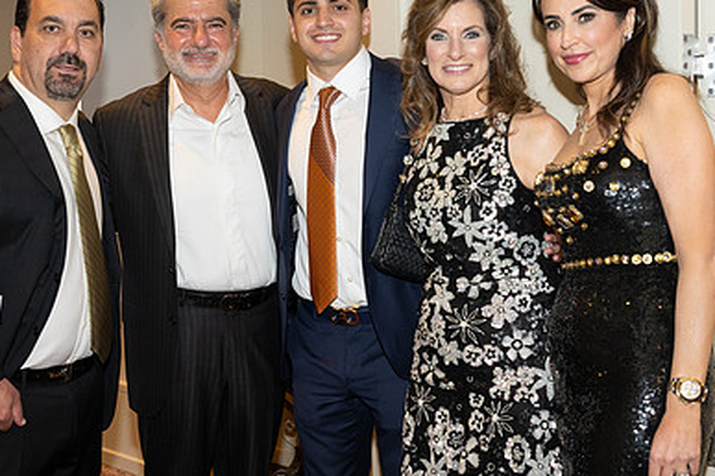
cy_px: 207
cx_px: 384
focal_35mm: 56
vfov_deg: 24.2
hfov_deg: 35.6
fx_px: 1112
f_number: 5.6
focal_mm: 34.5
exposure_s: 1/100
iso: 800
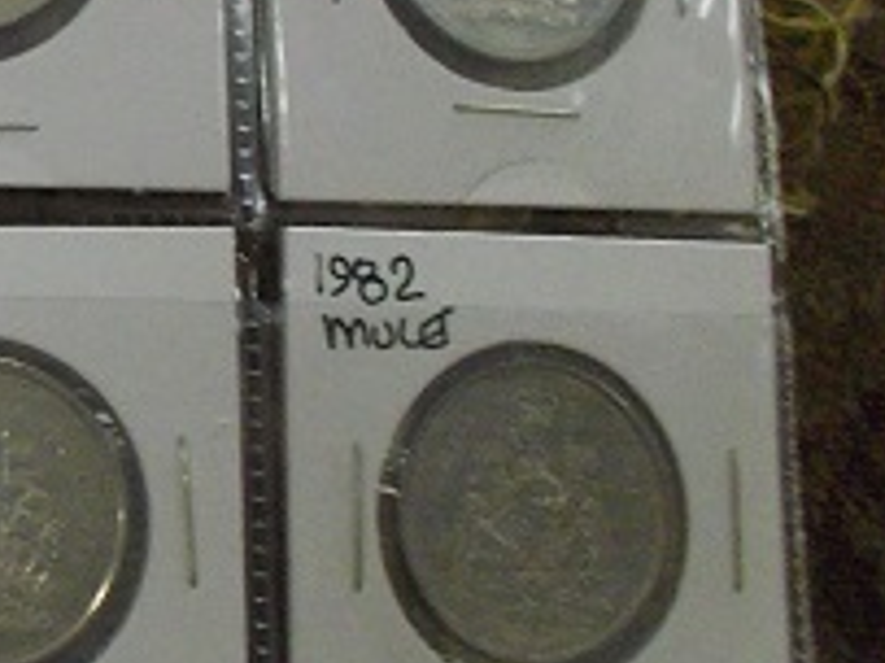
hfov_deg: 17.3
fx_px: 2555
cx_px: -523
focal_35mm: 100
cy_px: 242
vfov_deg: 14.8
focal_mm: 4.1
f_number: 3.3
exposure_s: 1/25
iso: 320
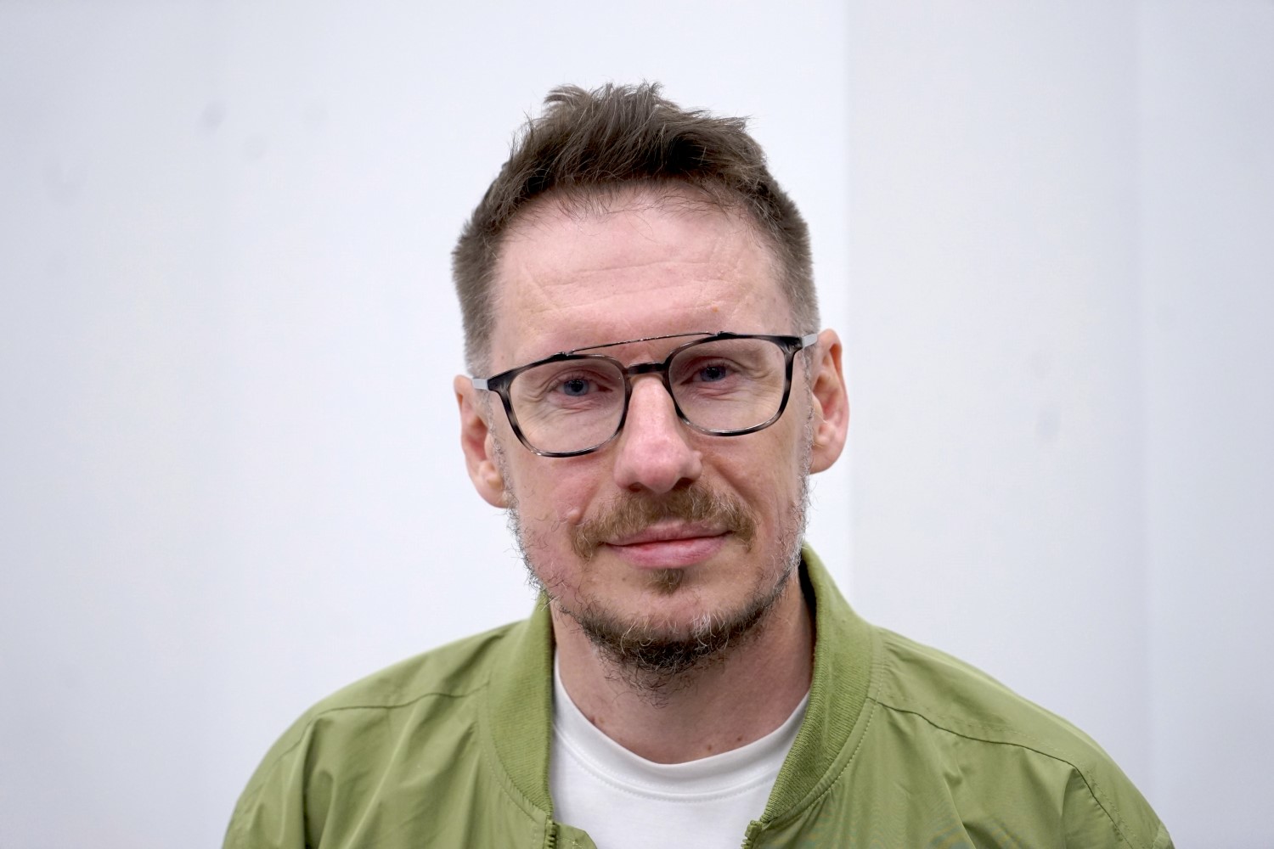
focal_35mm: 63
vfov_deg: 21.6
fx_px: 2229
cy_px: 424
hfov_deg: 31.9
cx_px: 637
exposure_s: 1/160
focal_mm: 63
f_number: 4
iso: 1600
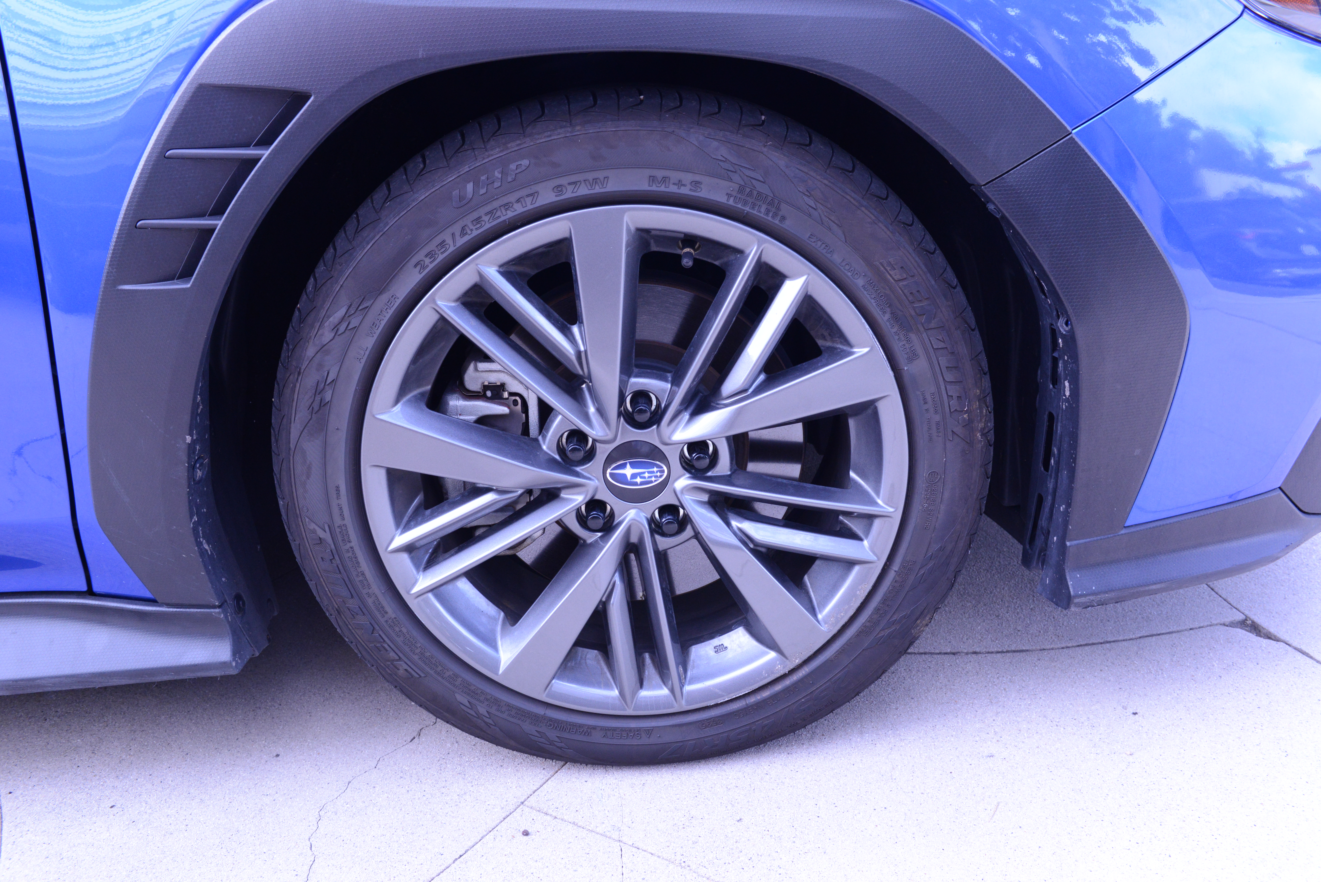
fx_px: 1064
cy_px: 441
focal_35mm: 29
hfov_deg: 63.6
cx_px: 660
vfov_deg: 45.0
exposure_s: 1/250
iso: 1600
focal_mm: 29
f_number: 8
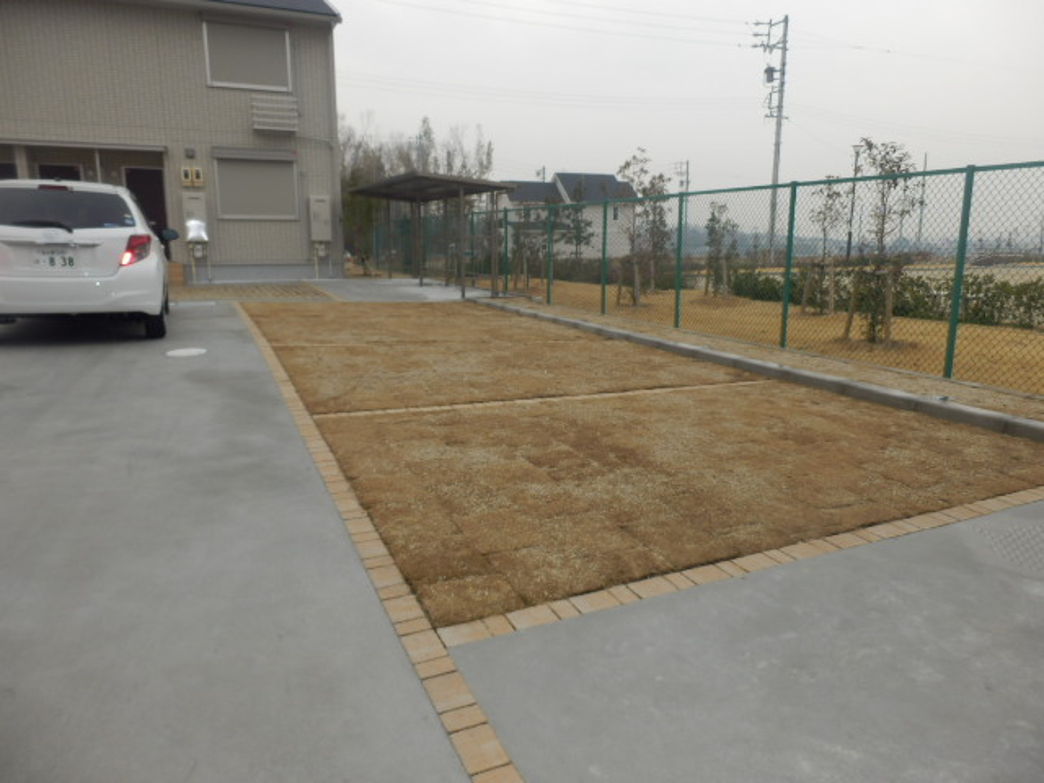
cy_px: 392
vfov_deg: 56.8
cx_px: 522
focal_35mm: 24
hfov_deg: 71.6
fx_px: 724
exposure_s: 1/320
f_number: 3
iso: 80
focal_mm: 4.2
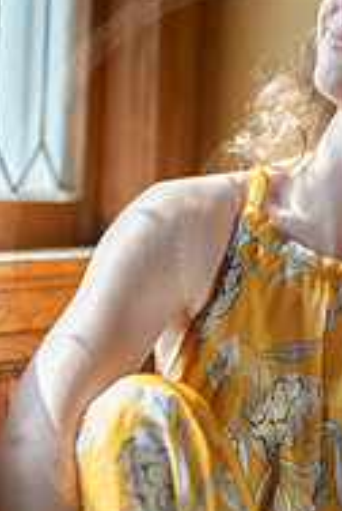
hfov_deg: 6.8
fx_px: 2882
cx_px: 353
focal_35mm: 203
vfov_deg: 10.1
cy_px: 291
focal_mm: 85
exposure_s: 1/500
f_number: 1.2
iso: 160
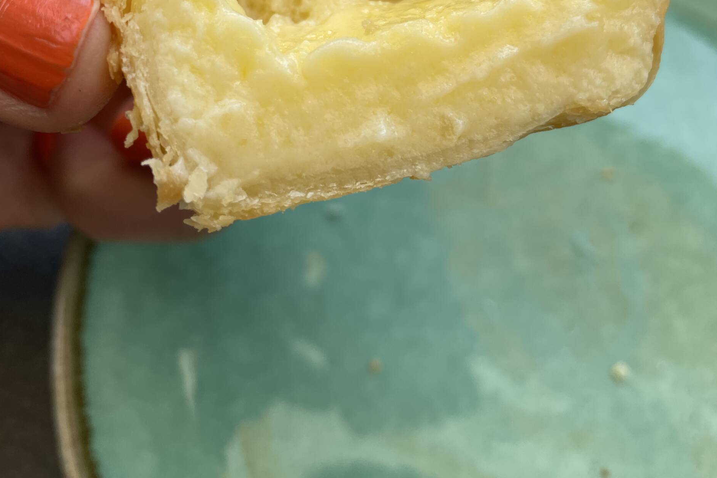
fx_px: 737
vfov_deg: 34.2
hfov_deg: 51.9
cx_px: 366
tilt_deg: -60.0
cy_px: 62
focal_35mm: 37
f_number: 1.6
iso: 32
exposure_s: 1/849
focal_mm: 4.2
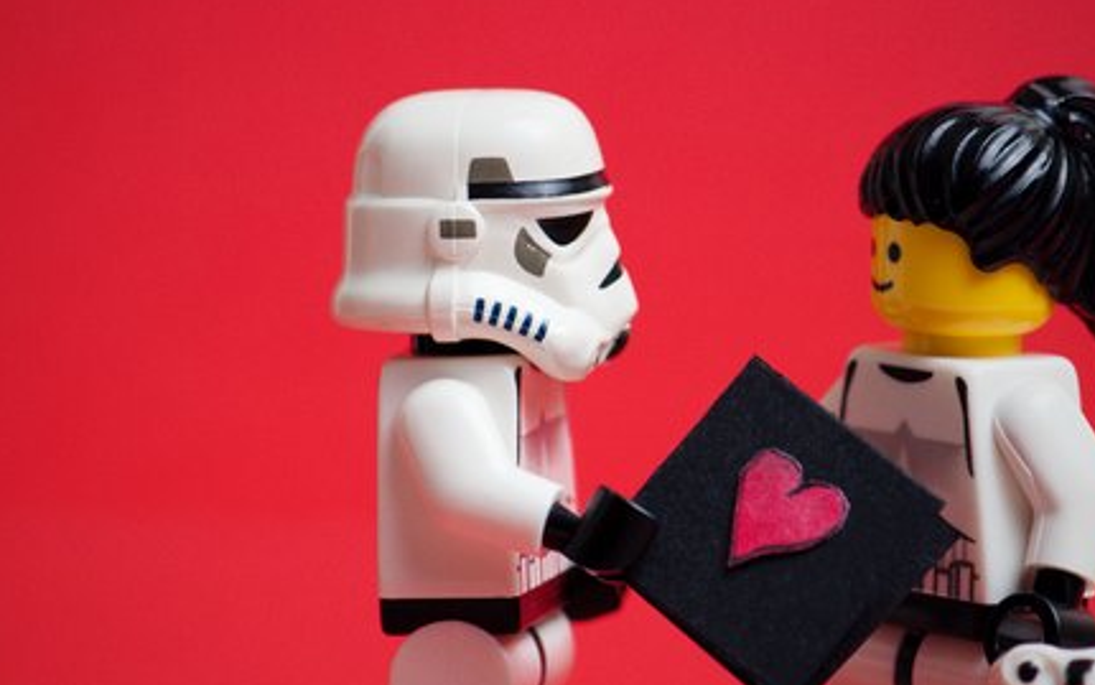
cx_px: 540
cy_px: 404
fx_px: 7816
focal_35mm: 262
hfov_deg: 8.0
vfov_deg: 5.0
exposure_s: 1/250
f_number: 8
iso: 100
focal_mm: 105
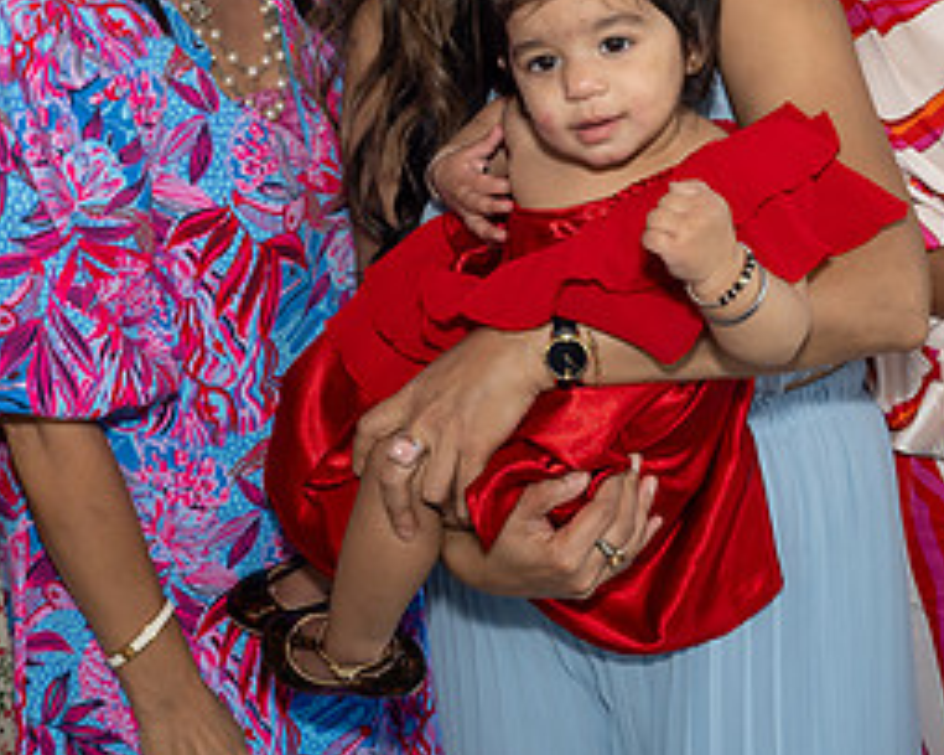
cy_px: 50
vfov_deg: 18.1
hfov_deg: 23.0
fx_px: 2318
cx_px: 506
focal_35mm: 83
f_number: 8
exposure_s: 1/250
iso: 500
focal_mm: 22
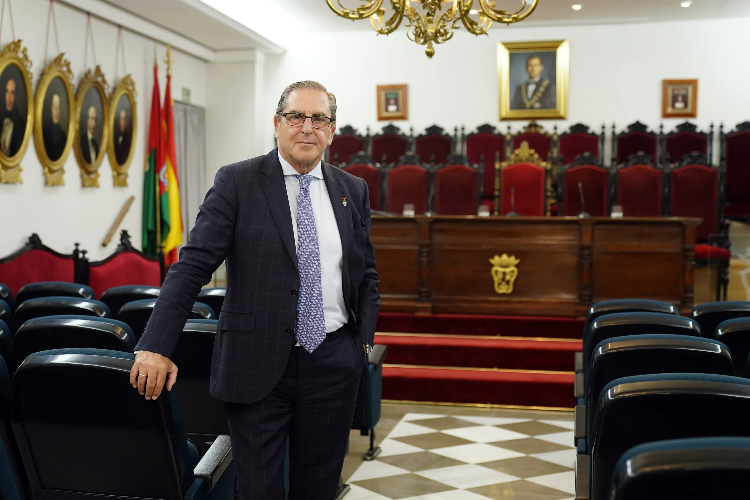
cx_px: 375
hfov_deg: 39.6
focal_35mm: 50
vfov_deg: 27.0
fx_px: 1042
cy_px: 250
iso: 2000
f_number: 2.8
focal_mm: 50
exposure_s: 1/200
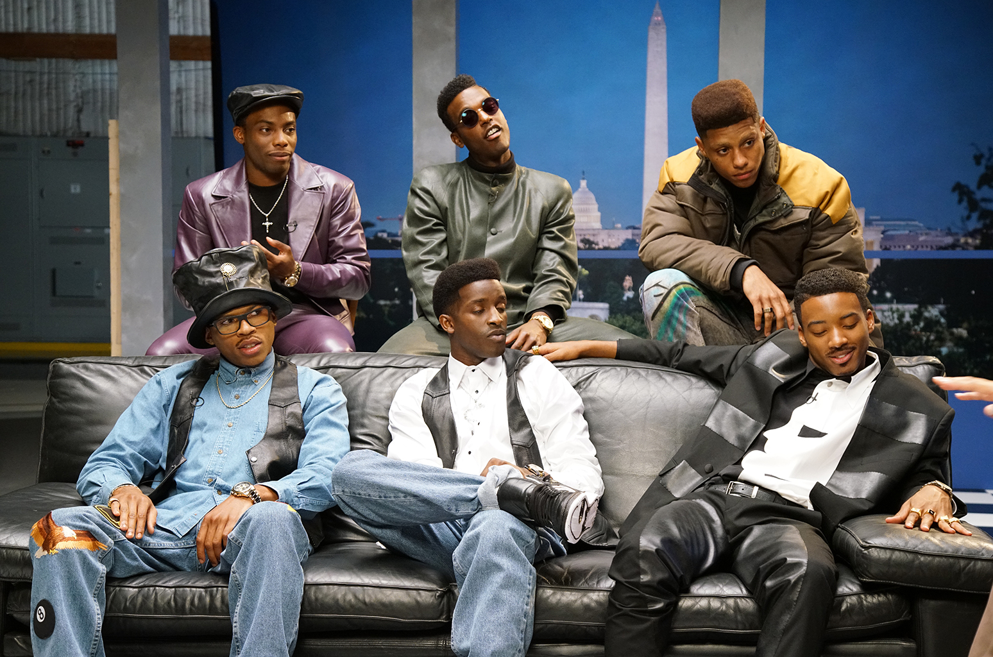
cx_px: 496
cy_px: 328
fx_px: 1596
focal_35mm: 58
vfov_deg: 23.3
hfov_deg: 34.6
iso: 6400
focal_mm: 58
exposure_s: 1/125
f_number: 5.6
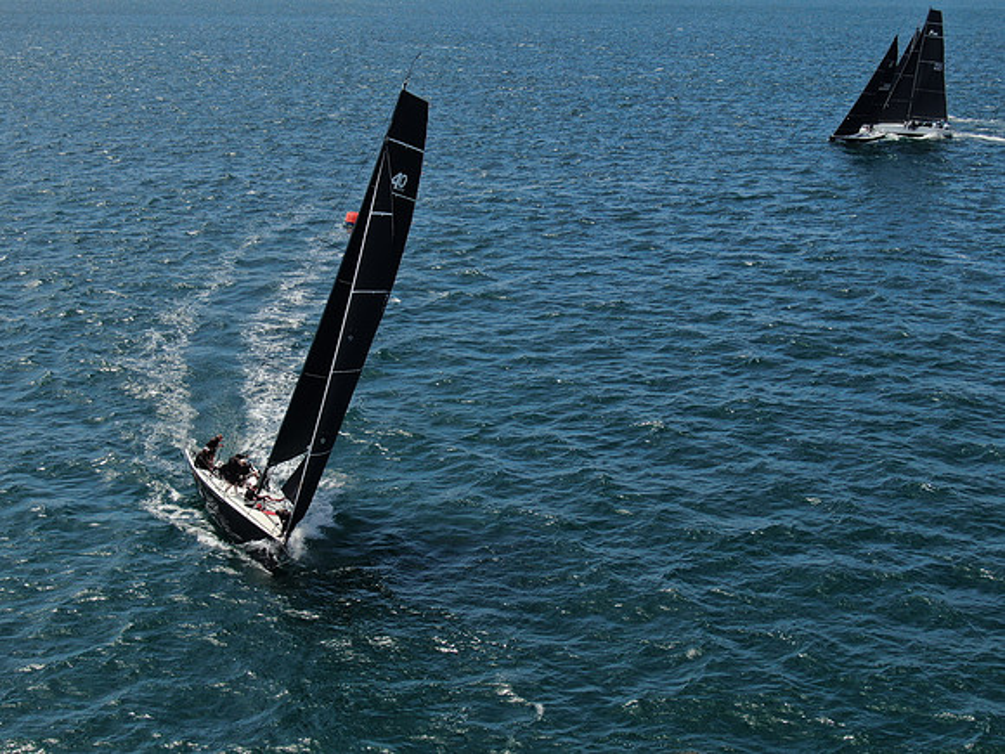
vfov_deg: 30.3
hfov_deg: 39.7
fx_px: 1394
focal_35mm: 48
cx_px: 502
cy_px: 377
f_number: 3.8
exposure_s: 1/1000
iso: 100
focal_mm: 8.6
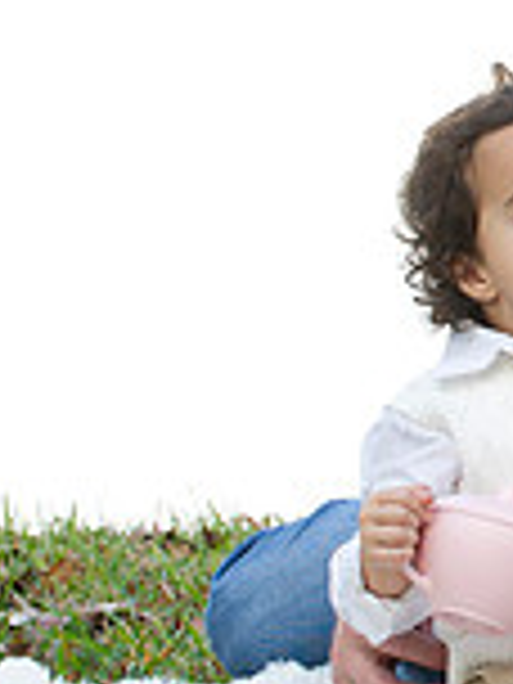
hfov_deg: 3.9
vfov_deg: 5.3
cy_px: 158
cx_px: 1017
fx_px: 7390
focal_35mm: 374
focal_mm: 102
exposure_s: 1/160
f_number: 5.6
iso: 200
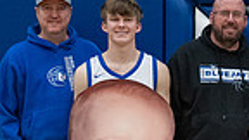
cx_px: 446
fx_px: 1287
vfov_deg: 6.2
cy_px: 120
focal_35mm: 195
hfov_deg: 10.4
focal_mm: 37
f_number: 3.2
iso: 2500
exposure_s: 1/400
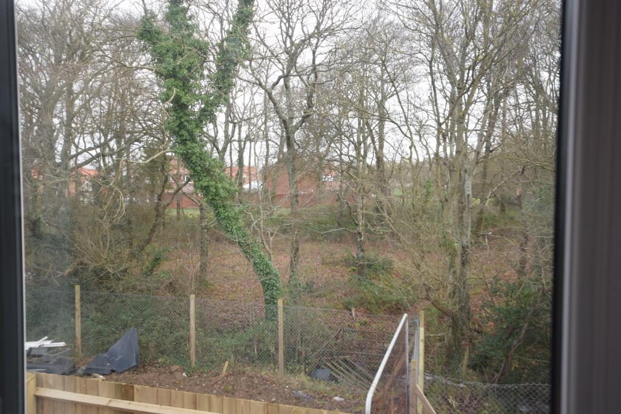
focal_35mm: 30
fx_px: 518
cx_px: 310
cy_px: 207
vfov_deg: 43.6
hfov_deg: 61.9
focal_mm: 20
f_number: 5.6
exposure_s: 1/80
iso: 400
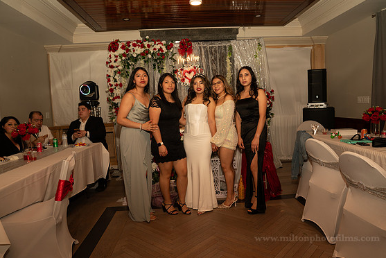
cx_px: 200
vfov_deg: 51.3
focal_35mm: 25
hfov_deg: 71.5
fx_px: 268
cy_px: 129
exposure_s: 1/80
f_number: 5
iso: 500
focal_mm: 24
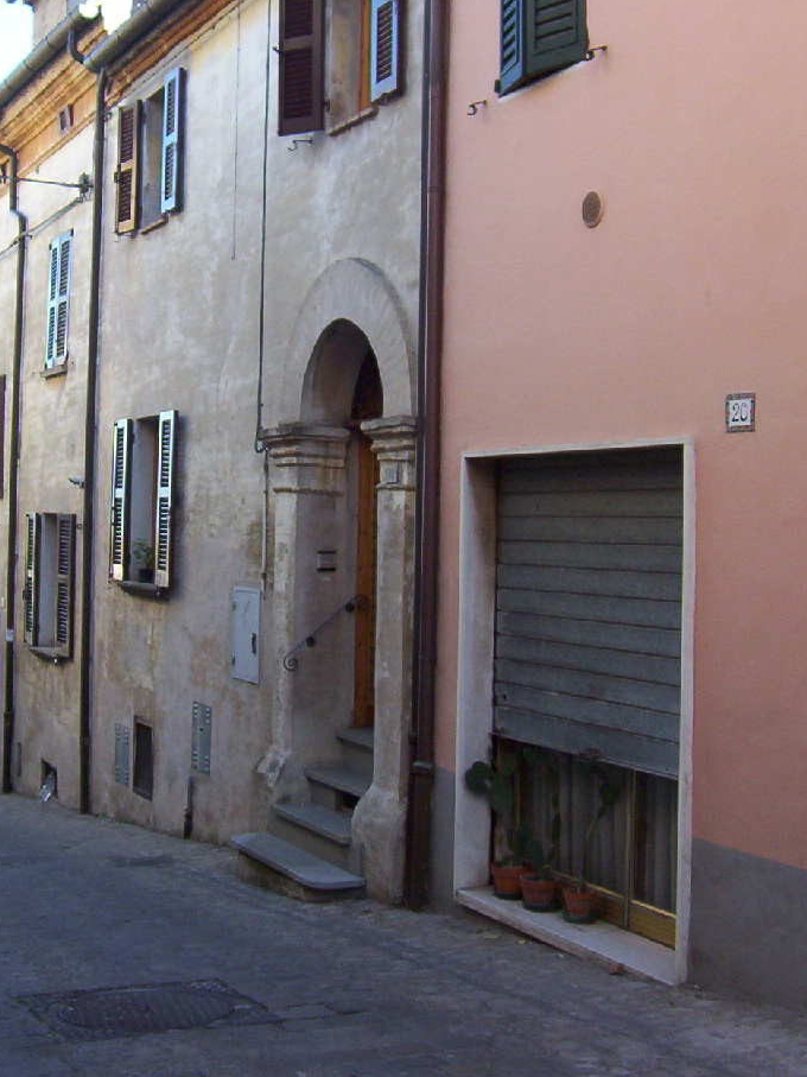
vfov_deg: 40.3
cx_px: 376
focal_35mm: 47
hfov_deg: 30.9
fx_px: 1461
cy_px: 461
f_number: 2.76
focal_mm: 5.54
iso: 100
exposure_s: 1/310
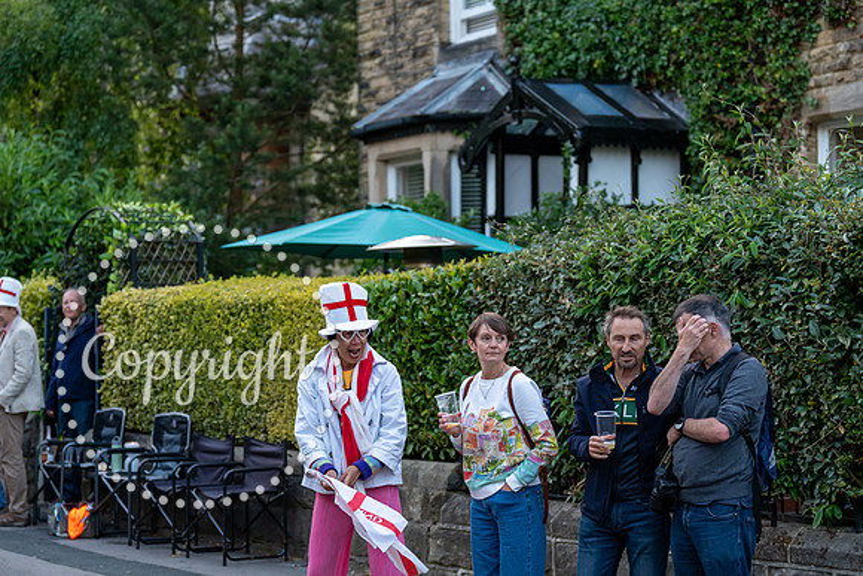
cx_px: 432
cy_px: 288
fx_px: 2182
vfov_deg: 15.0
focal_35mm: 91
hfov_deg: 22.4
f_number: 2.8
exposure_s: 1/1000
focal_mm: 91
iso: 2000
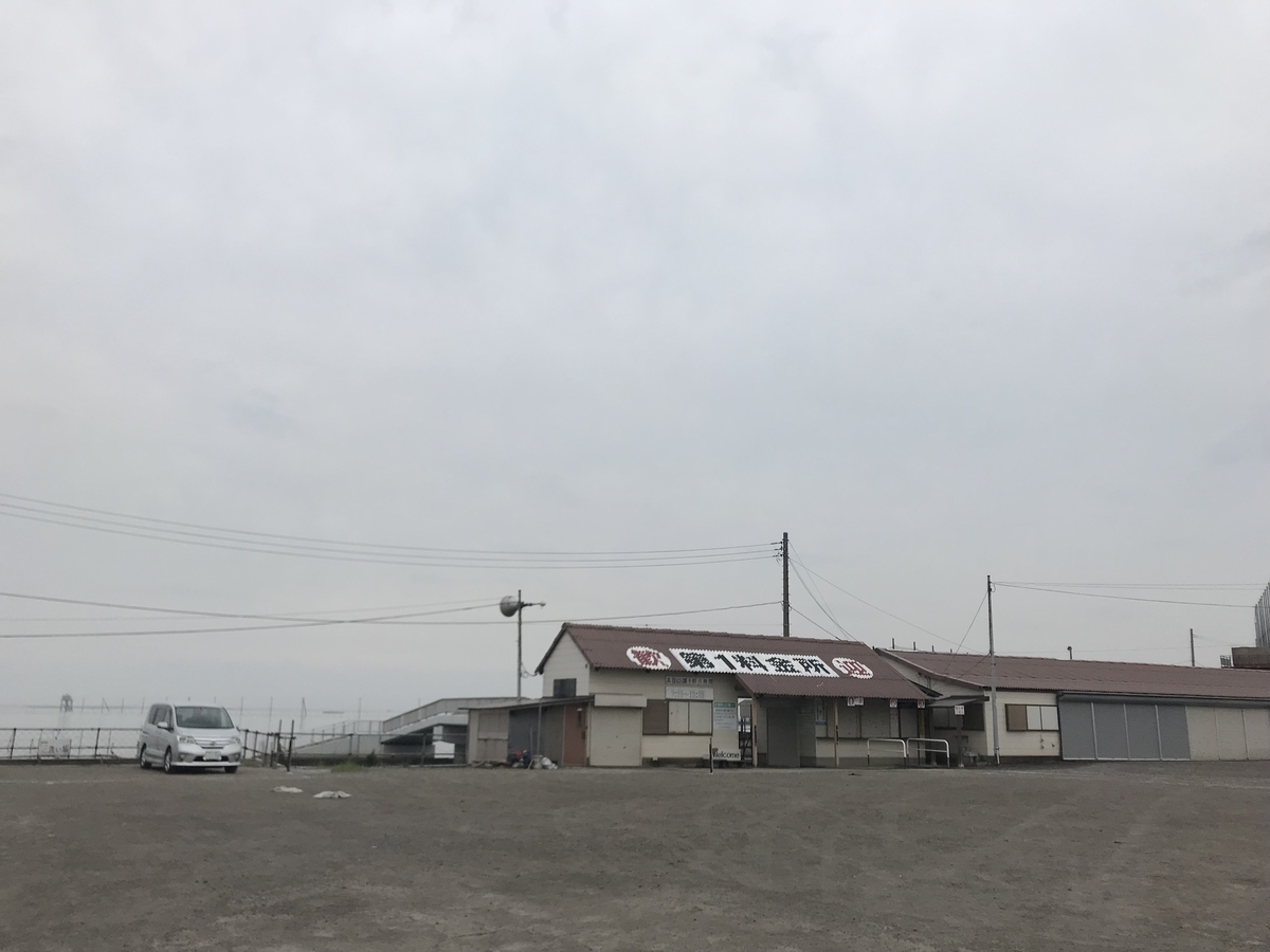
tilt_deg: +14.0
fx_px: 1027
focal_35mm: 28
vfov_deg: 49.7
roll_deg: -0.8
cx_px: 635
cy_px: 476
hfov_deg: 63.4
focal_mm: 3.99
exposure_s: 1/2083
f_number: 1.8
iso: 20
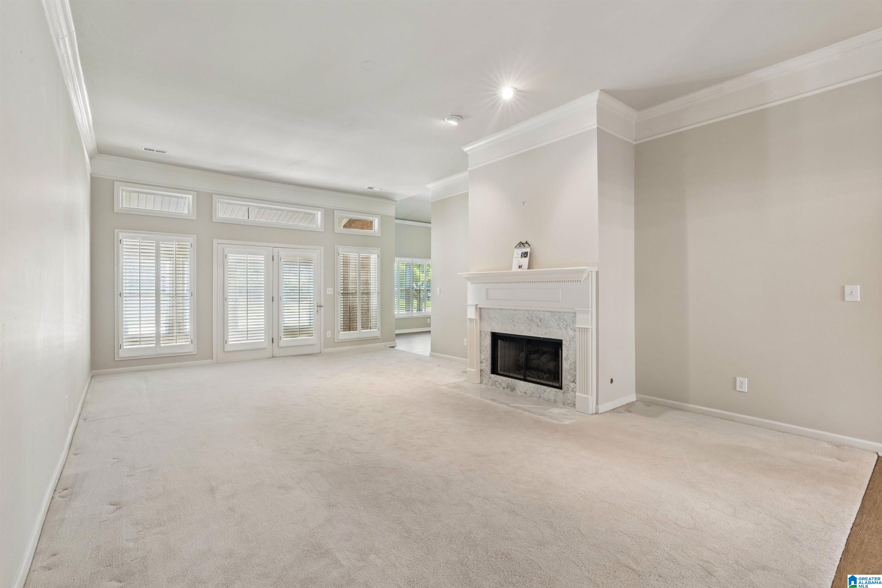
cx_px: 441
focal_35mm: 16
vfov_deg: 73.7
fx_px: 392
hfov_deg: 96.7
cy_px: 294
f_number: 13
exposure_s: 1/3.33
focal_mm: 16
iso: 400
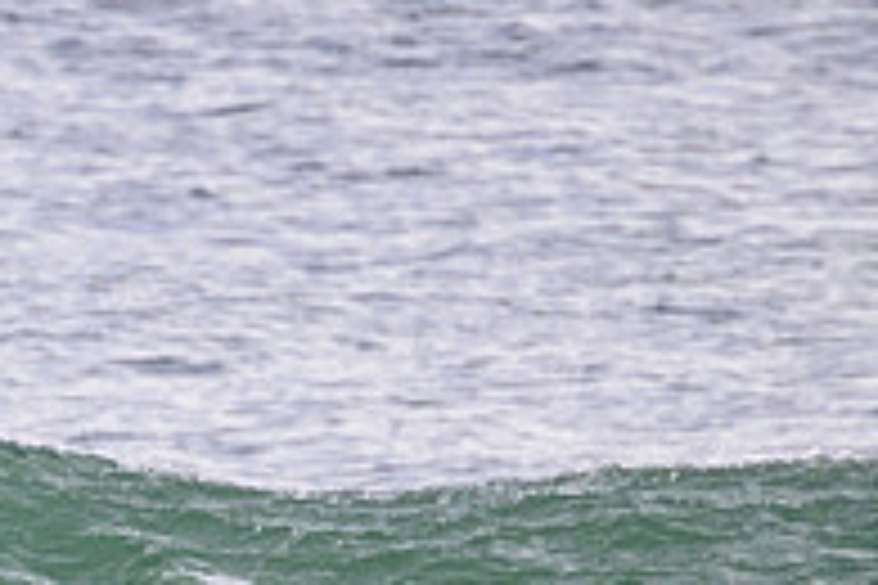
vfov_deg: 0.6
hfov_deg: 0.9
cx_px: -158
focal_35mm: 2384
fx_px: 58139
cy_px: 700
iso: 2200
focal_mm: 800
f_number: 11
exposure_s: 1/2000
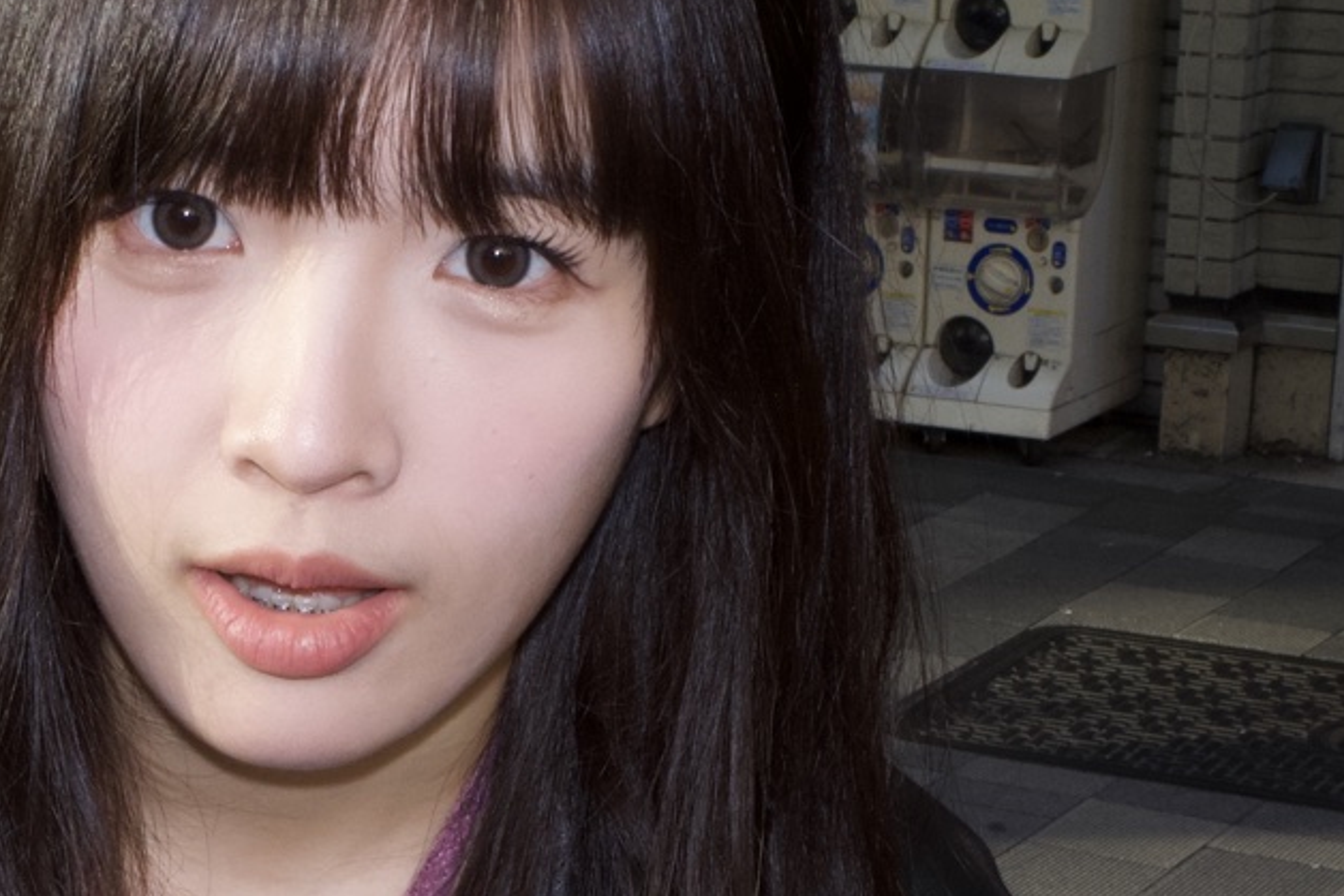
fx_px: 3995
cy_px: 1076
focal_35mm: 107
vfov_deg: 12.5
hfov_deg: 18.9
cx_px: 304
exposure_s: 1/50
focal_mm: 18.3
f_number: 16
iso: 400
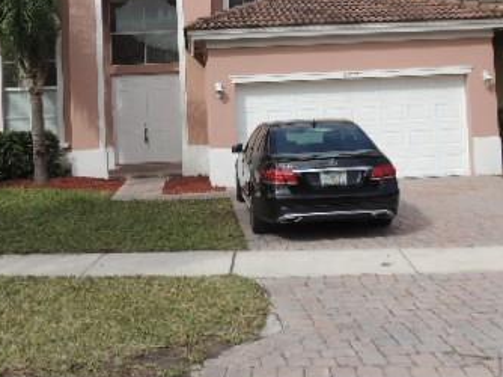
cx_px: 194
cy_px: 80
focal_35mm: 46
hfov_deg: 41.0
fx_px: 668
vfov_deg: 30.8
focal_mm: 4.3
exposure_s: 1/1250
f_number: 3
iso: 100
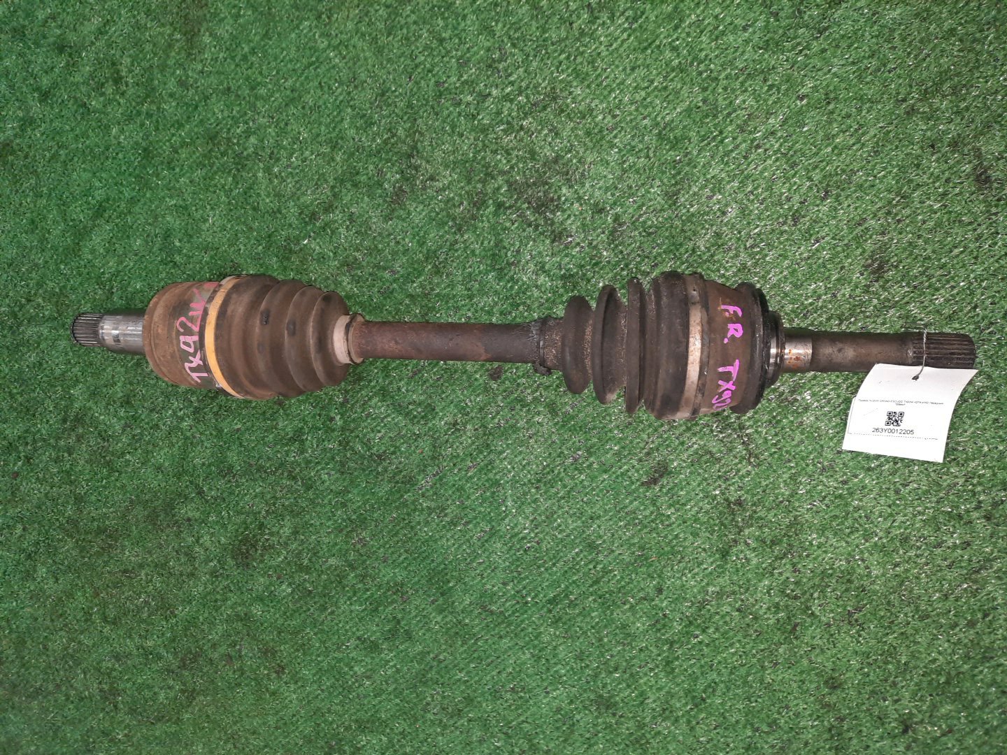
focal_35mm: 25
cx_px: 504
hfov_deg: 69.4
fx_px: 727
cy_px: 378
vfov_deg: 54.9
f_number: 2
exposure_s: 1/25
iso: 313
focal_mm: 4.6
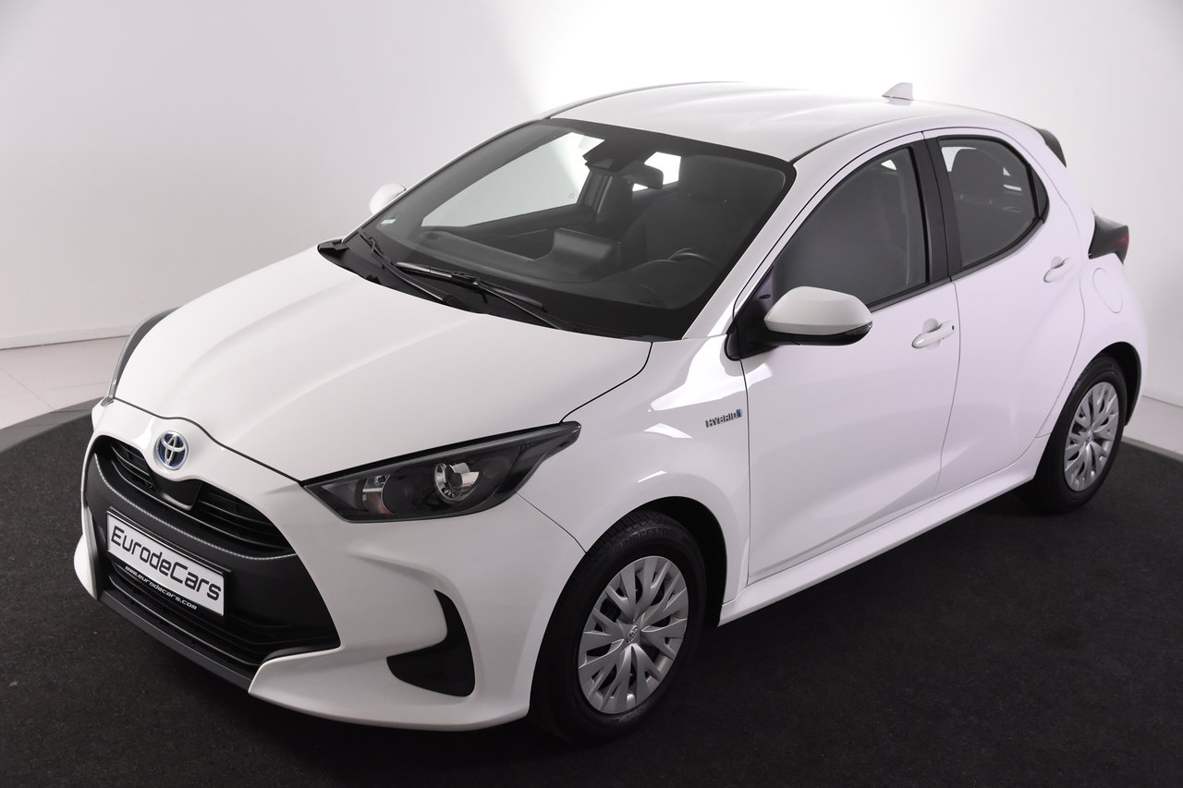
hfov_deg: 42.3
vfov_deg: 28.9
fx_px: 1528
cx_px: 592
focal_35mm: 46
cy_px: 394
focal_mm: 31
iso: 1600
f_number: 5.6
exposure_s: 1/125
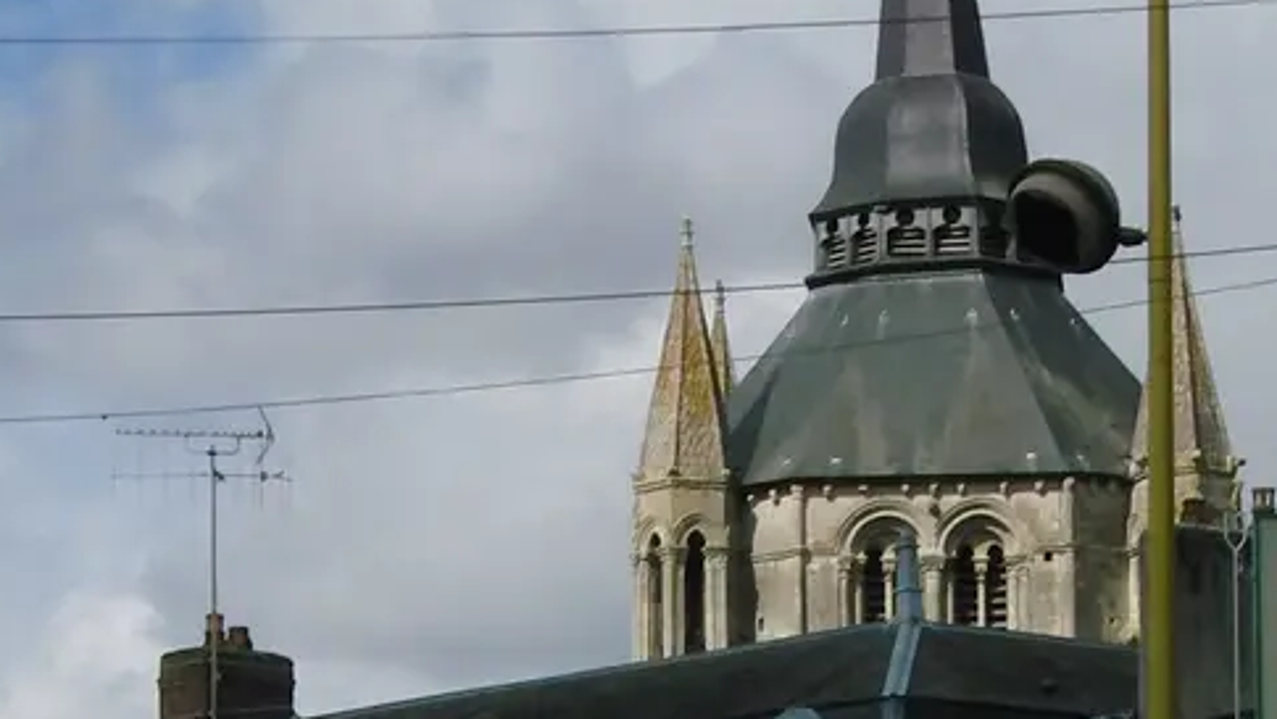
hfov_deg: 13.1
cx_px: 985
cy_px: 909
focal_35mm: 164
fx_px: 5554
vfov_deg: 7.3
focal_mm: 10.1
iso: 100
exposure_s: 1/1000
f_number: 5.4
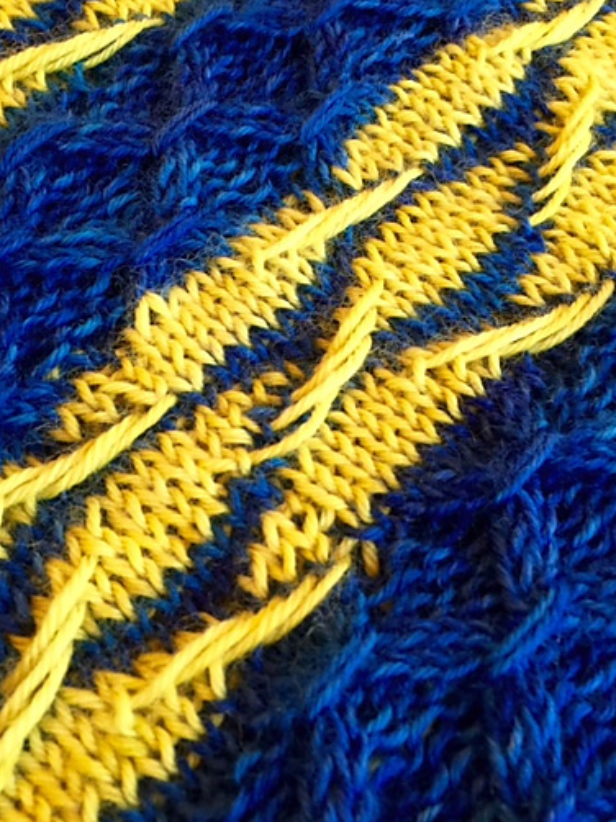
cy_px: 377
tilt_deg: -61.6
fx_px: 879
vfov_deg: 50.1
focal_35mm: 37
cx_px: 301
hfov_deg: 38.6
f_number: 2.2
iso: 80
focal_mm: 4.15
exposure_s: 1/15
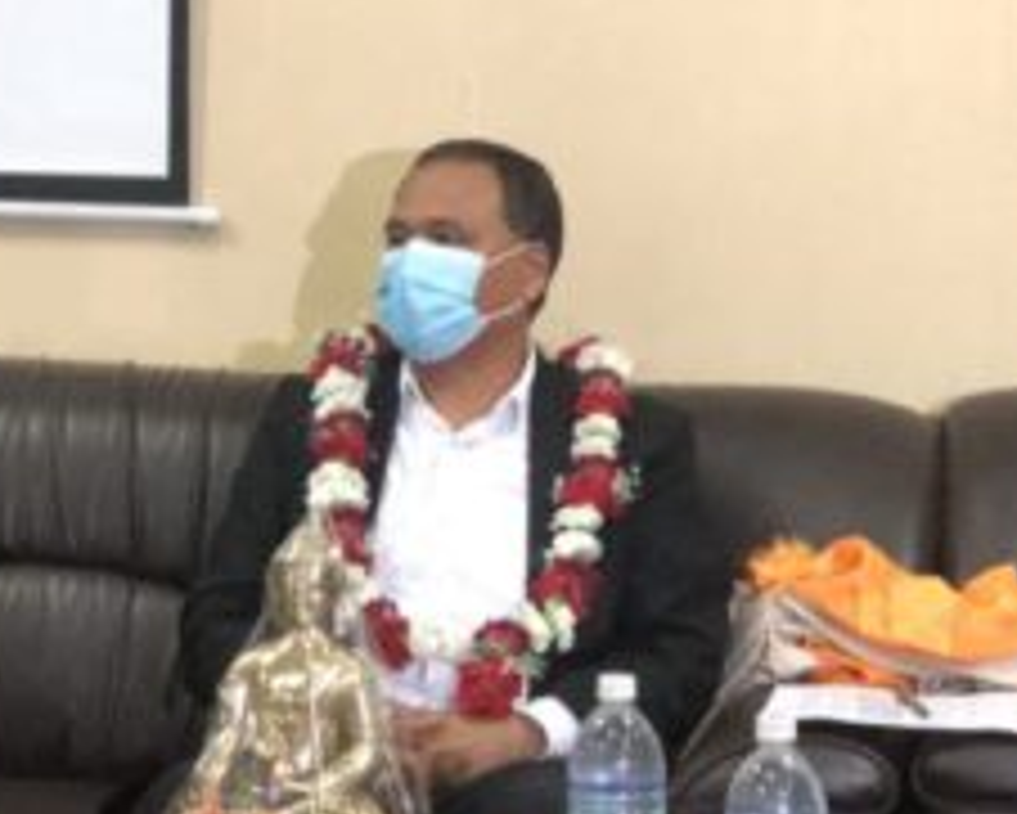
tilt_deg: -7.6
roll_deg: -2.1
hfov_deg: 15.6
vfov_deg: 12.5
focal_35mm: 123
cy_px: 447
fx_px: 3704
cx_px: 482
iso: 500
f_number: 2.8
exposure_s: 1/33
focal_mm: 6.6
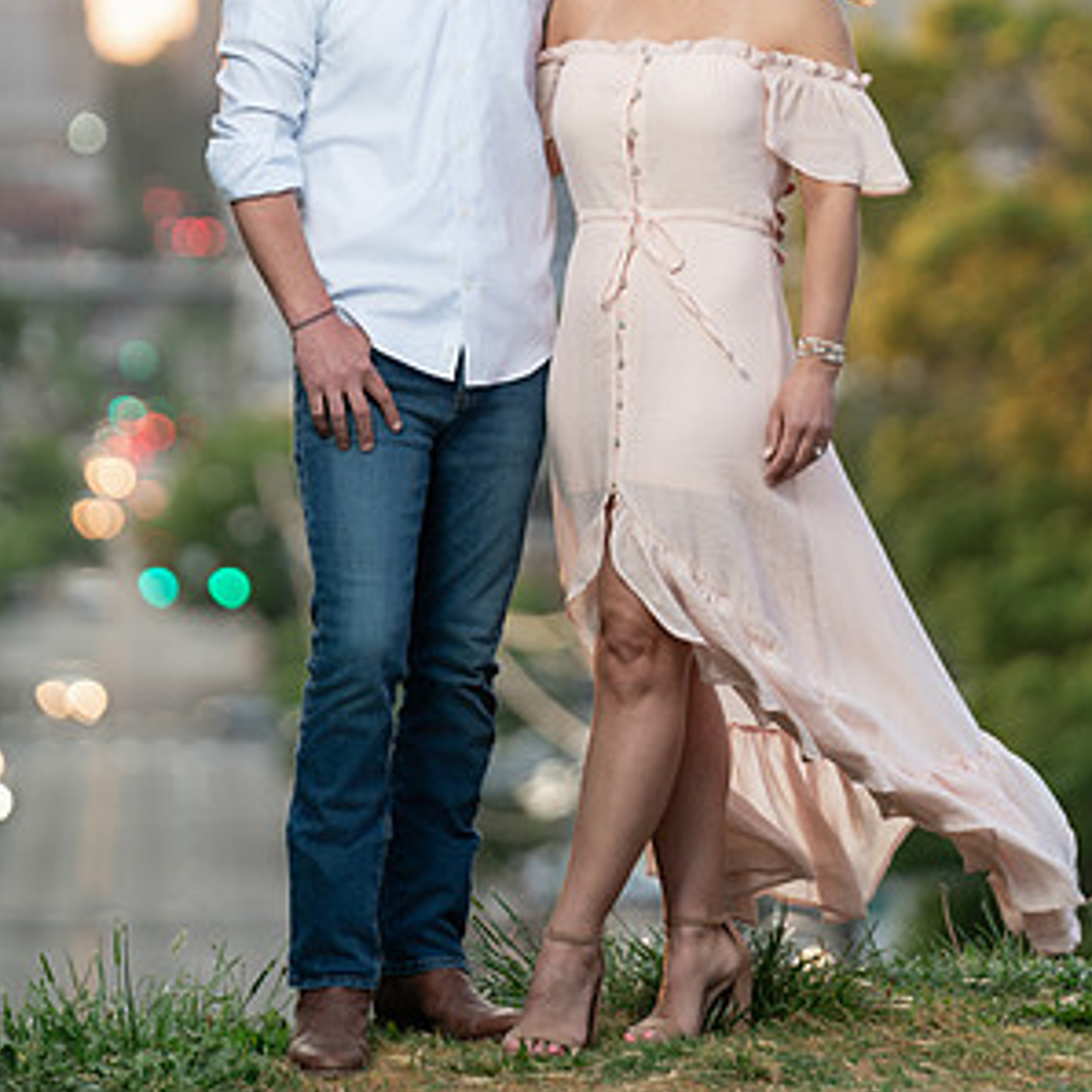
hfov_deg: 6.8
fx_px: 9172
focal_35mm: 257
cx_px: 546
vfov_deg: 6.8
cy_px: 278
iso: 400
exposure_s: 1/200
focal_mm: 200
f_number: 3.5
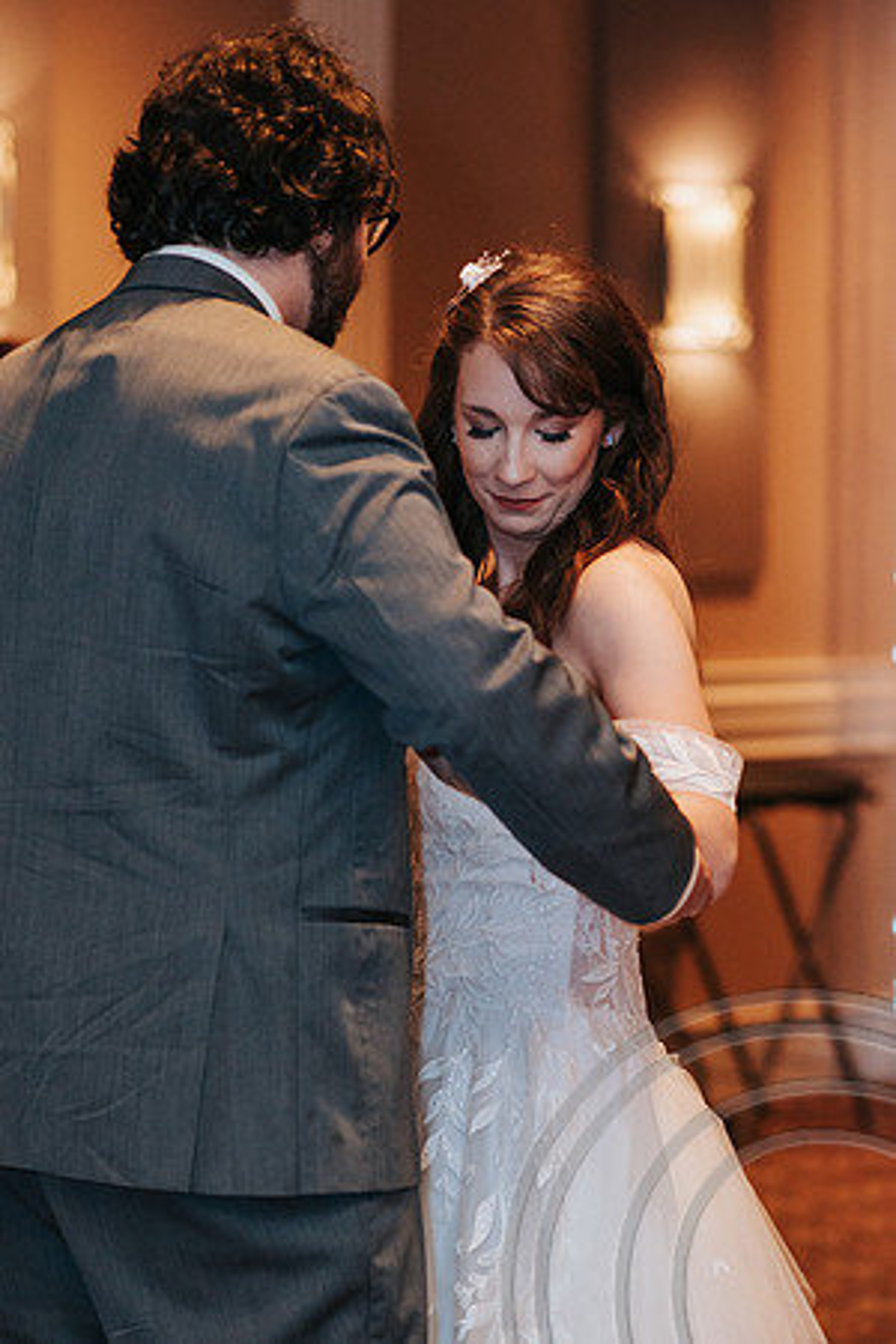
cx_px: 448
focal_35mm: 128
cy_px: 672
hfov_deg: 10.8
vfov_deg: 16.1
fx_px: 4760
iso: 800
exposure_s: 1/250
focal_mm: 85
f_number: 2.8
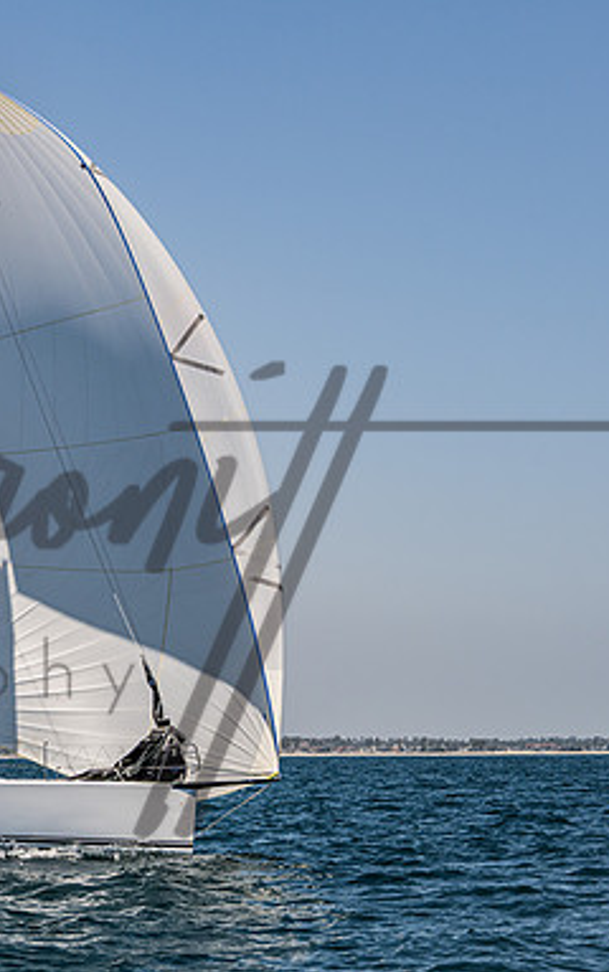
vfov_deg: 19.3
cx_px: 23
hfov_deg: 12.0
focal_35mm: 108
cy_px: 486
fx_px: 2863
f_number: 8
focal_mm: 70
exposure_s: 1/2000
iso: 400
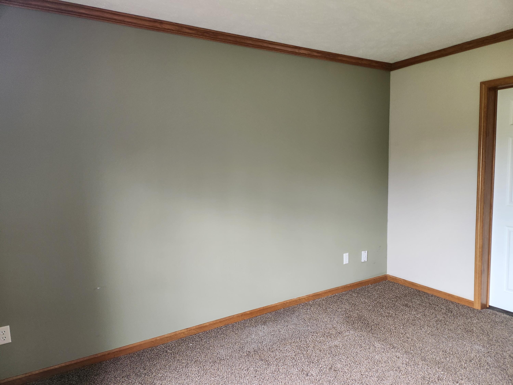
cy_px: 192
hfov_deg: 71.6
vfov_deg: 56.8
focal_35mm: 24
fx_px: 356
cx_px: 256
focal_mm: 5
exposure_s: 1/120
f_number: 1.8
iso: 250
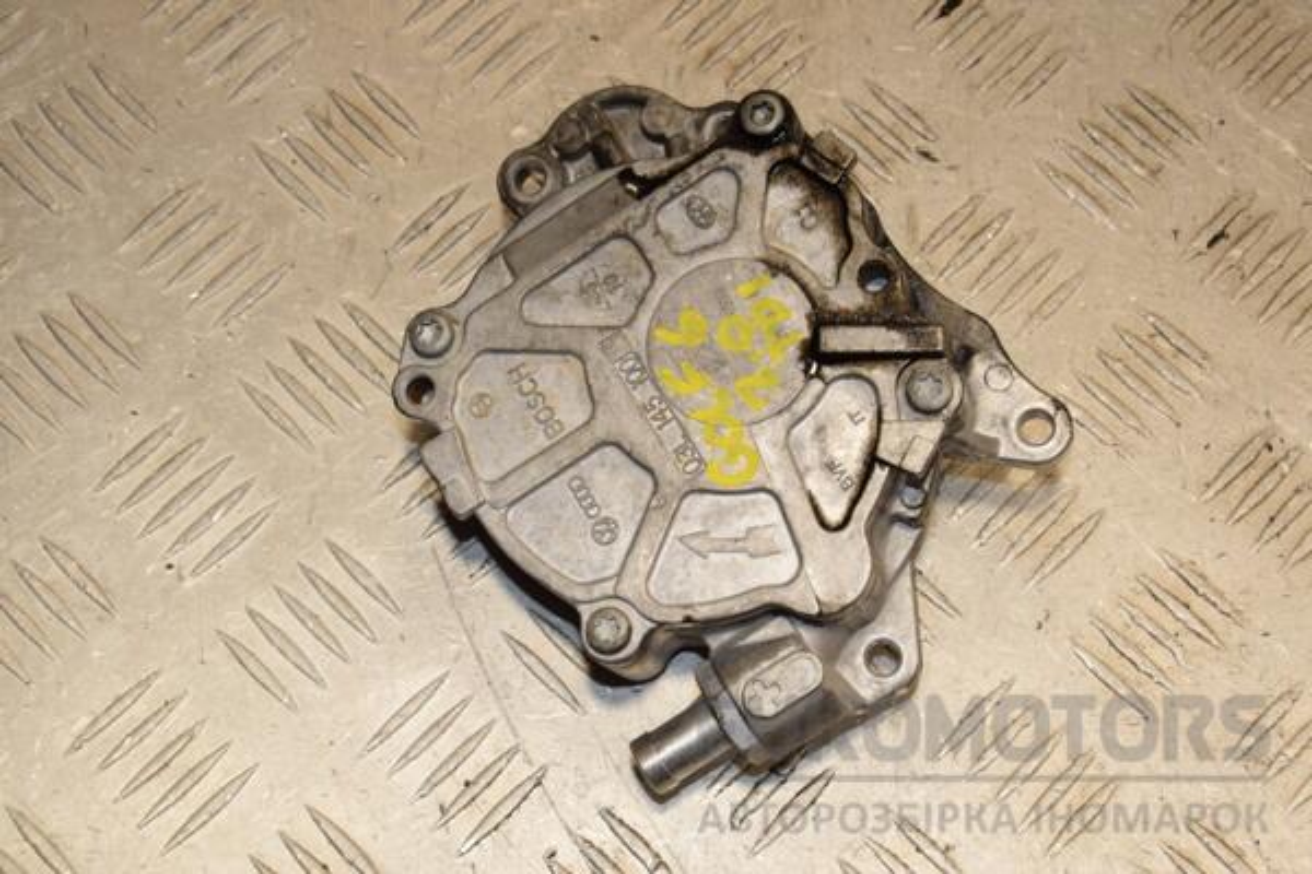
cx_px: 656
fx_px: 2460
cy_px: 437
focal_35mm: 68
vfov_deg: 20.2
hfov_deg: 29.9
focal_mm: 45
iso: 800
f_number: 10
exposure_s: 1/200
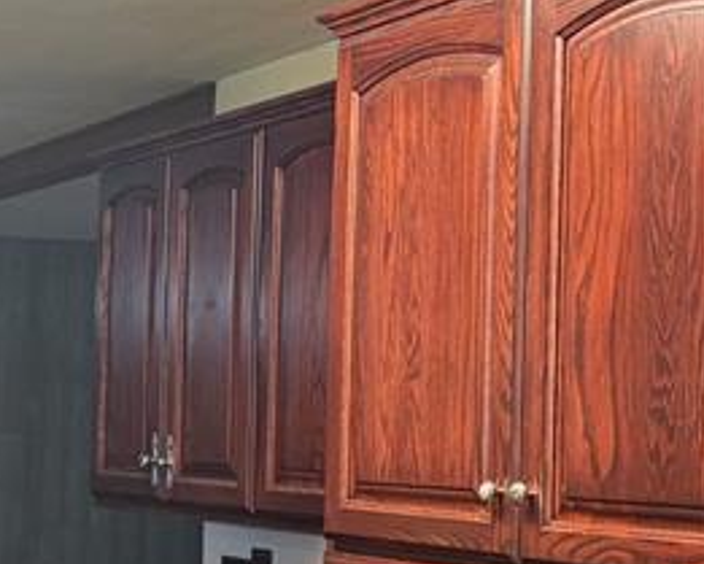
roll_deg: -1.5
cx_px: -324
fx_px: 1918
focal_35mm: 92
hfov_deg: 18.6
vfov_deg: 16.7
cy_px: 383
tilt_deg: +1.3
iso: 250
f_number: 1.78
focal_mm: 6.76
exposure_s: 1/60
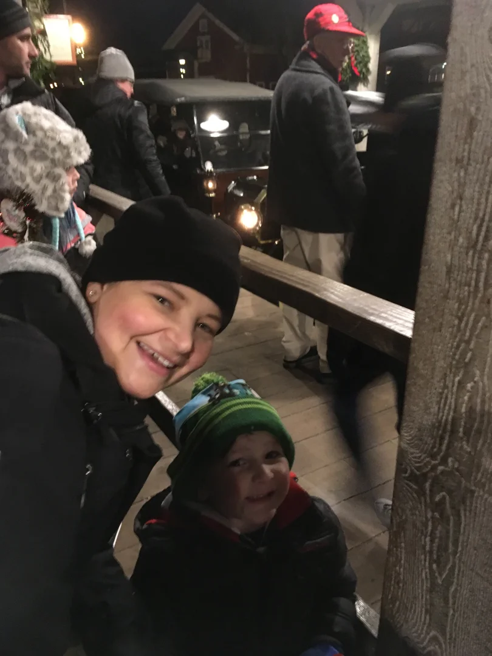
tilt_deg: -21.9
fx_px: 550
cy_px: 328
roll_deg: +0.5
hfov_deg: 48.2
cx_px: 246
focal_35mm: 29
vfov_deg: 61.7
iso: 400
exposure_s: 1/15
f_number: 2.2
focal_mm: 4.15
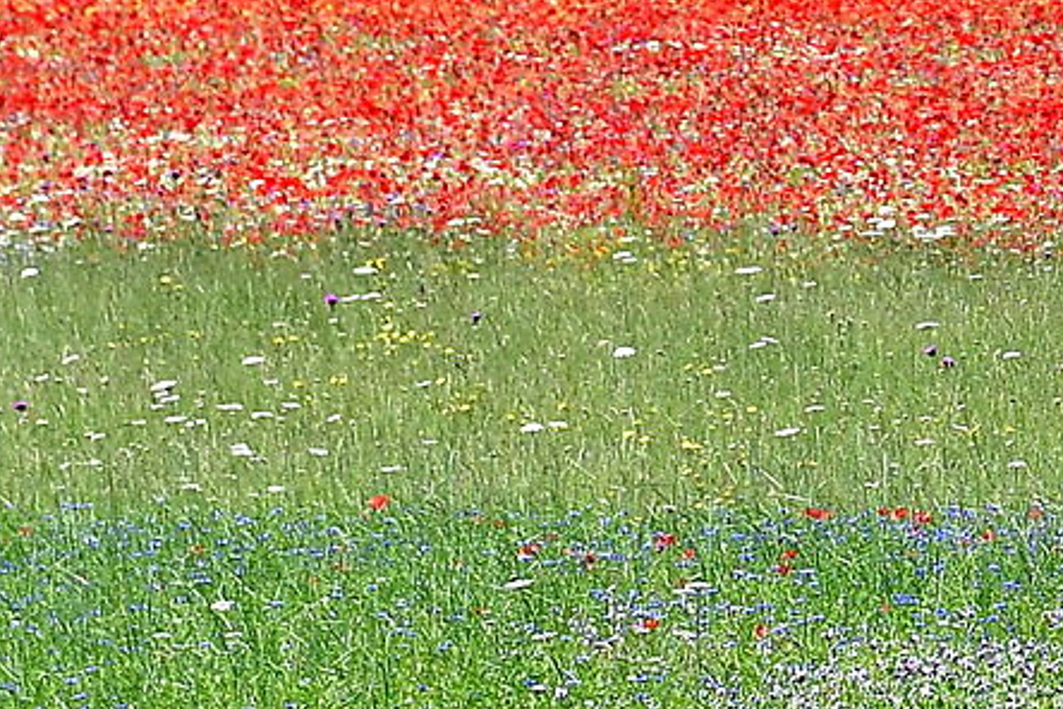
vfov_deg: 2.4
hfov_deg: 3.5
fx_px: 17243
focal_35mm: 584
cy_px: -132
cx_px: 1697
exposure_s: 1/1250
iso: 100
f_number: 3.5
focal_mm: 72
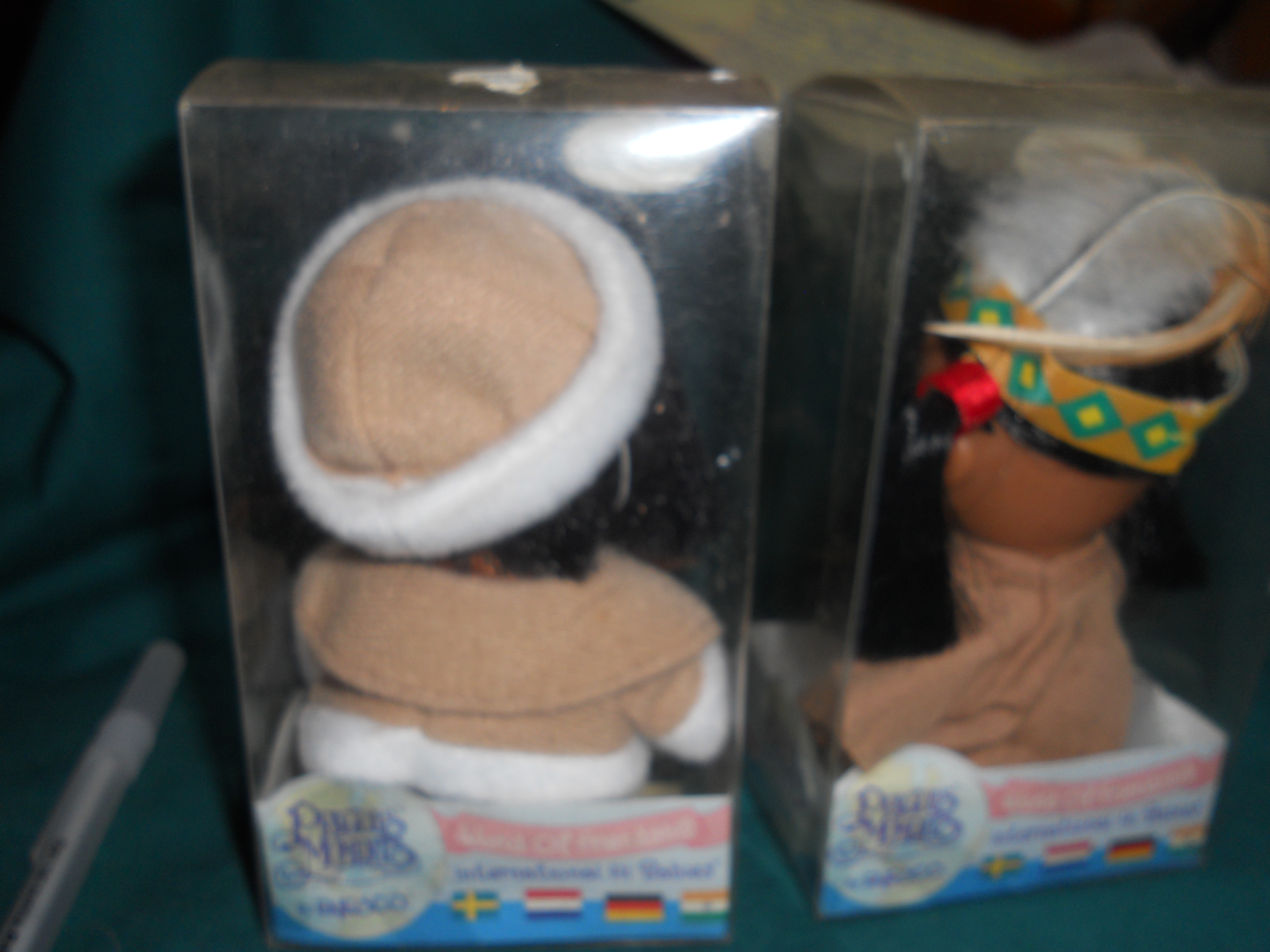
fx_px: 1174
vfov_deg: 44.2
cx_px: 635
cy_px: 476
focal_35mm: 32
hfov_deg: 56.8
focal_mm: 5.8
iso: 80
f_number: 8.8
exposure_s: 1/25
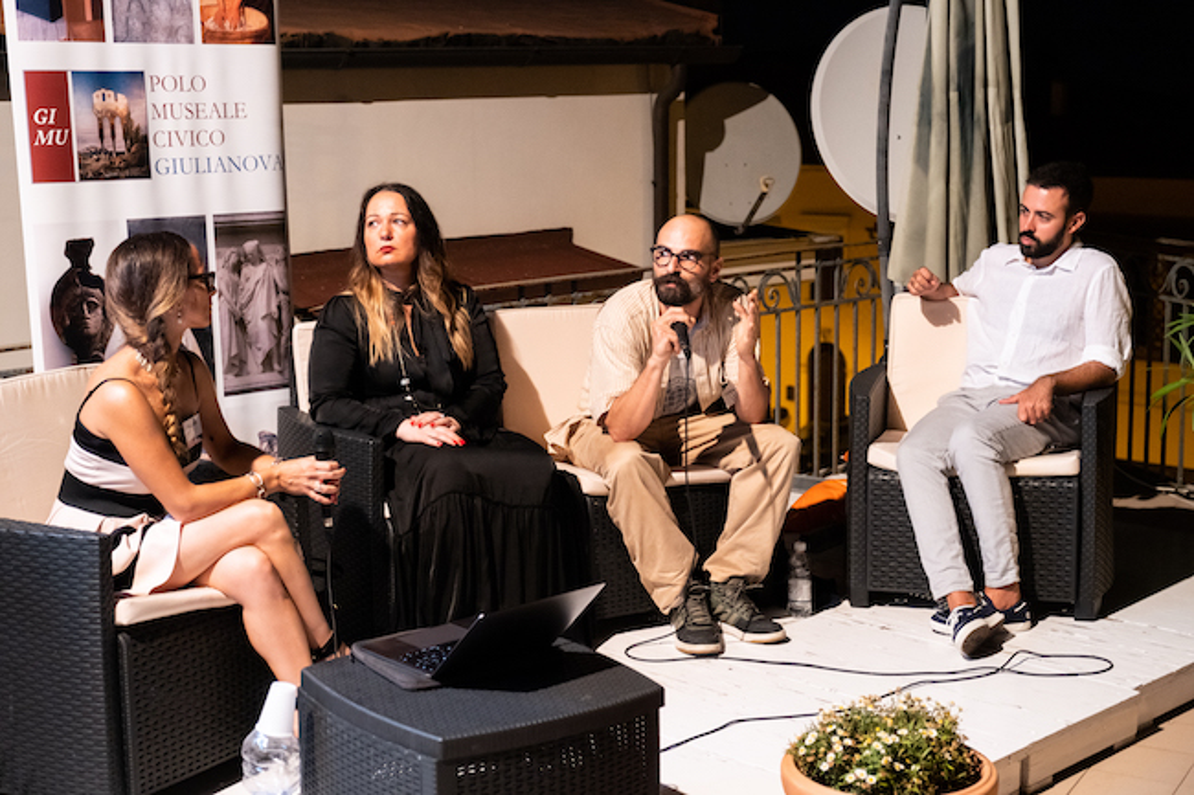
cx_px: 597
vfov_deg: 25.5
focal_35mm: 53
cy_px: 398
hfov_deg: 37.5
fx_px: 1757
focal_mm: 35.3
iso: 1250
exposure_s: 1/30
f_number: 2.8
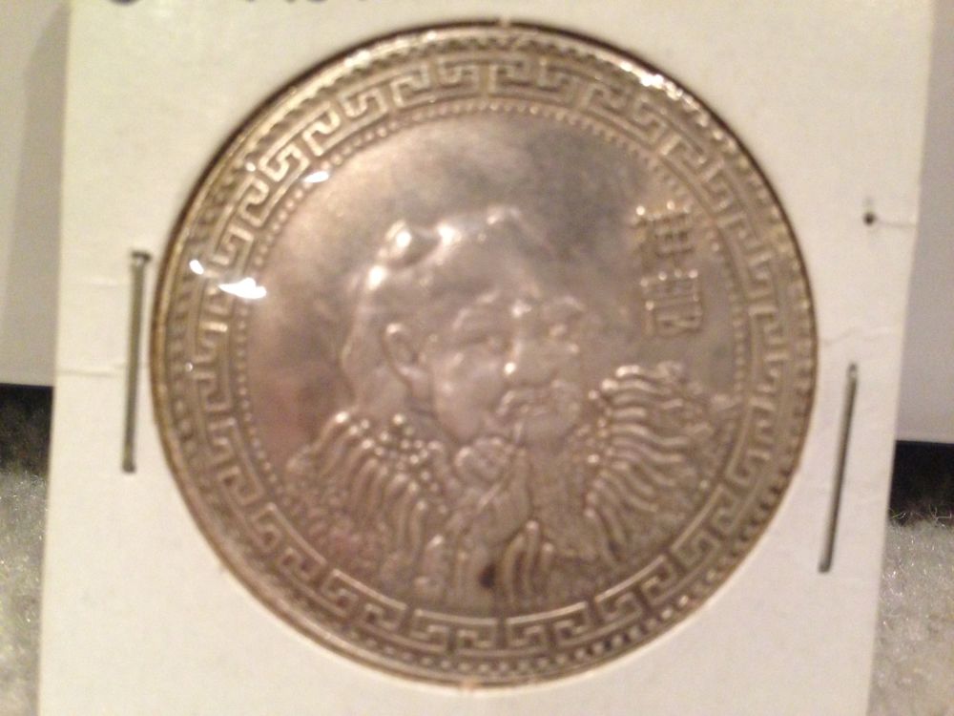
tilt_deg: -32.2
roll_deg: -5.1
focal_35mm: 33
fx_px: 909
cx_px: 477
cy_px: 358
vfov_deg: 42.9
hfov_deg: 55.4
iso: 320
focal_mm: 4.12
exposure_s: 1/15
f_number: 2.4
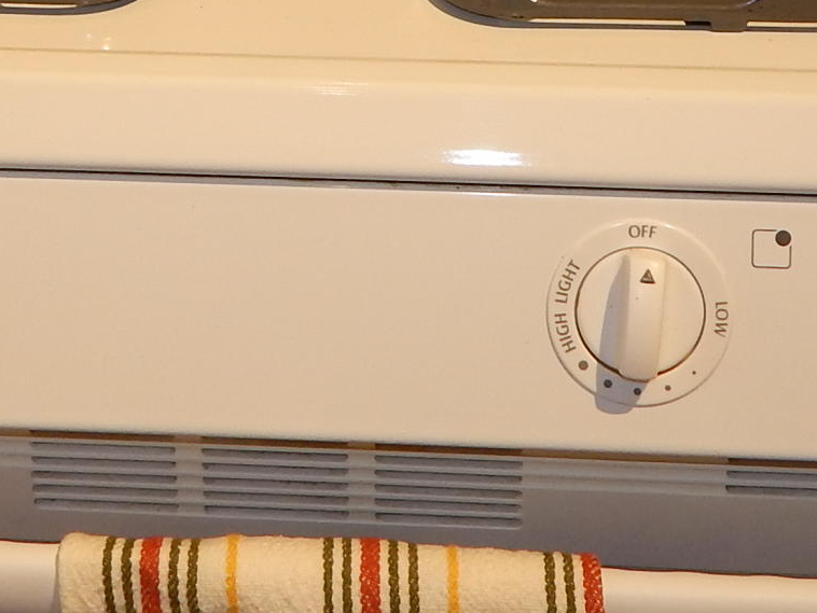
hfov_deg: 21.5
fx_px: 2148
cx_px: 346
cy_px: -195
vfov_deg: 15.4
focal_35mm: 91
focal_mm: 4
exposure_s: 1/50
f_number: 3
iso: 125
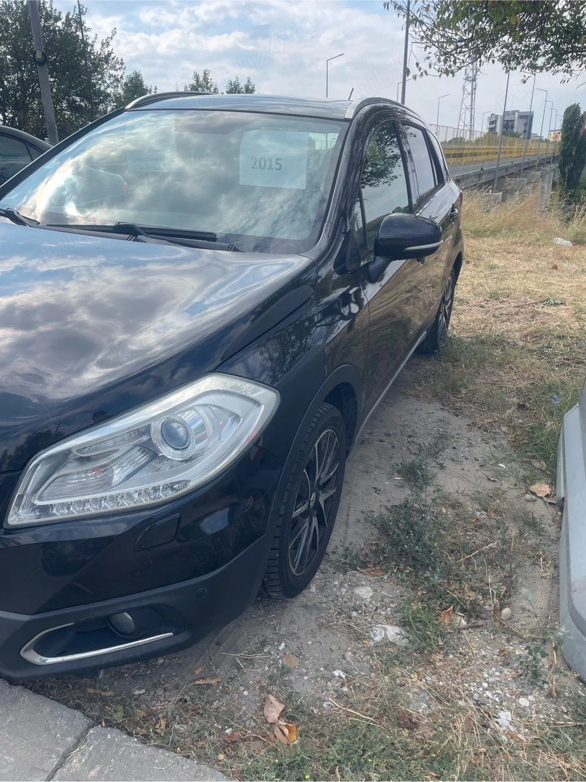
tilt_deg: -19.8
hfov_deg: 53.0
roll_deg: +2.0
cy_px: 391
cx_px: 293
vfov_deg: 67.3
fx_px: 587
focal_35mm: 26
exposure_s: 1/1887
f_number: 1.6
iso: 32
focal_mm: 4.2
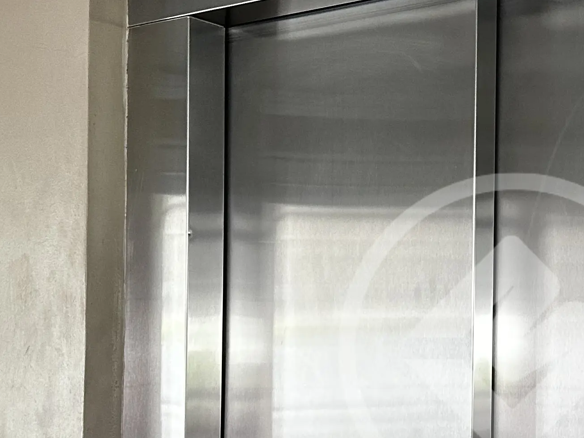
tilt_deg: -1.3
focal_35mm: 74
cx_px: 515
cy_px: 349
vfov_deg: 19.7
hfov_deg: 25.6
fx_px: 1248
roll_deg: -0.1
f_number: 1.78
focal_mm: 6.86
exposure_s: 1/60
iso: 250
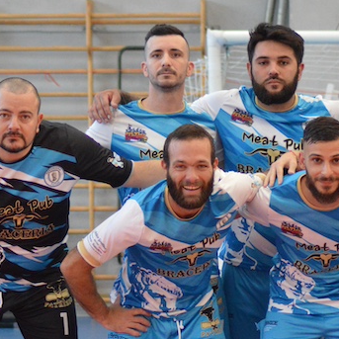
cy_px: 271
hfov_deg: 6.6
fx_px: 2947
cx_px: 305
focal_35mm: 266
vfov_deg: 6.6
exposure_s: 1/500
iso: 2800
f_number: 4
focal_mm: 70
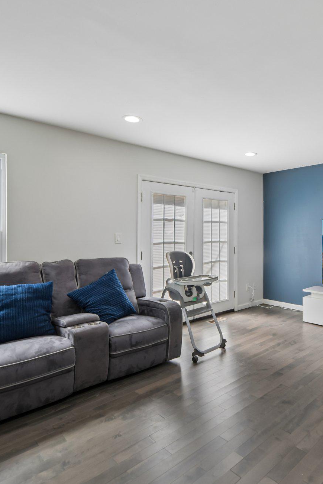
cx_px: 219
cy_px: 237
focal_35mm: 22
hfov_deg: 55.9
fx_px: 296
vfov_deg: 78.6
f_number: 8
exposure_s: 1/30
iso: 100
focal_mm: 14
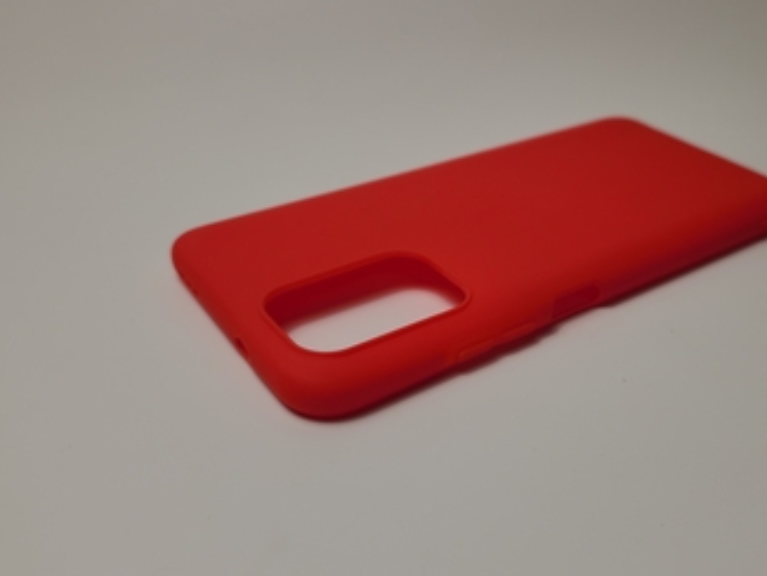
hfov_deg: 56.5
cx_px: 444
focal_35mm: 32
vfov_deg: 44.2
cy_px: 295
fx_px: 709
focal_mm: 5.4
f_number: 1.8
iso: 40
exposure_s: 1/114
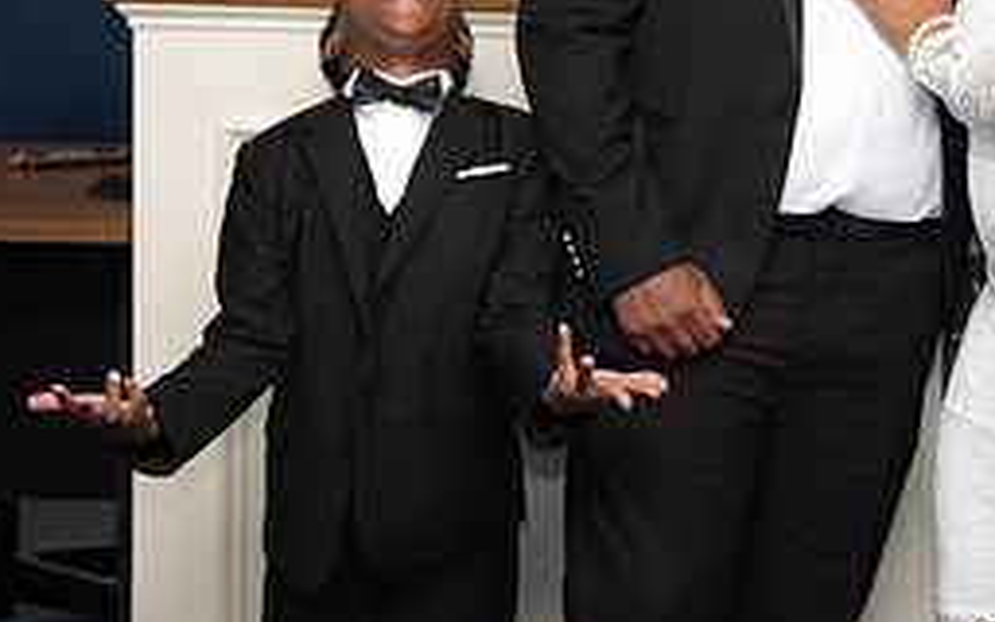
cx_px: 1042
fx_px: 3878
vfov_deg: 9.1
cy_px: -64
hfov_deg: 14.3
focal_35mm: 143
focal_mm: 60
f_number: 4.6
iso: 1000
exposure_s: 1/160
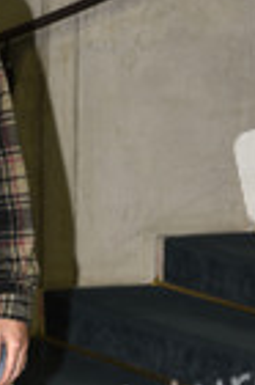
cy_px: 297
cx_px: -93
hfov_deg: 6.8
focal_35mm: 200
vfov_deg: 10.3
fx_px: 2130
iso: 500
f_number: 6.3
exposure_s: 1/125
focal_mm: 70
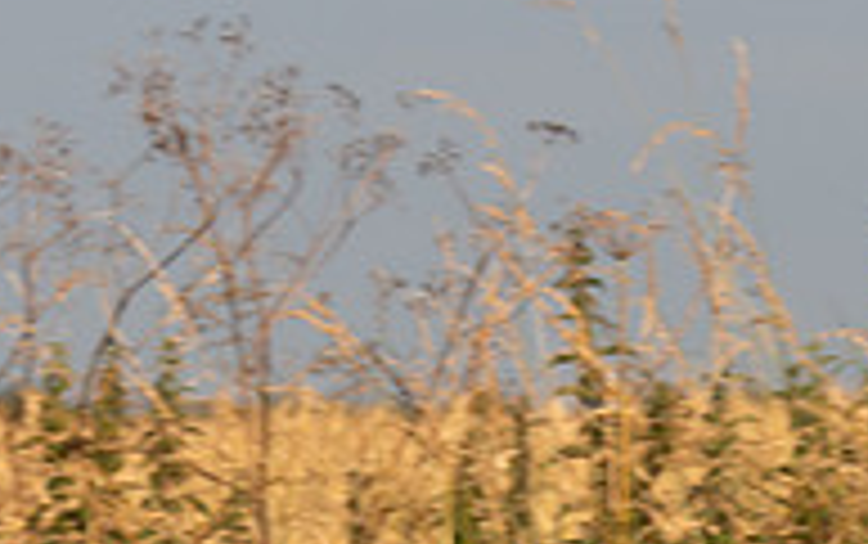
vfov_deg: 2.7
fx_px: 11673
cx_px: -303
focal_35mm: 493
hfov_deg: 4.2
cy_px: 460
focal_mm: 99
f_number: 4.5
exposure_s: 1/800
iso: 160
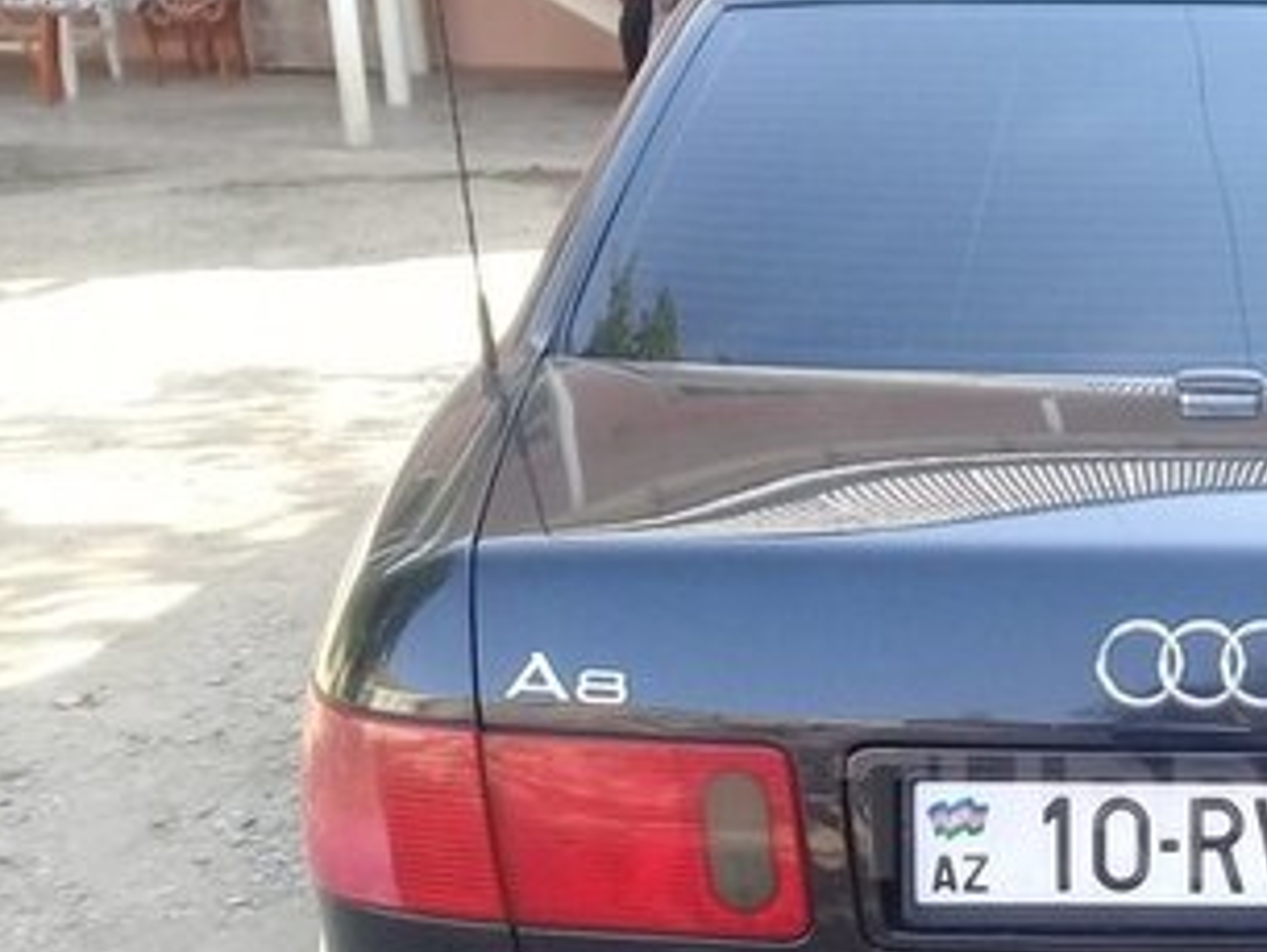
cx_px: 1259
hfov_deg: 27.4
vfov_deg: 21.6
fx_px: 2453
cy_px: 817
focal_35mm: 67
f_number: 2.2
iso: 50
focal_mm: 3.3
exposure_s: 1/106
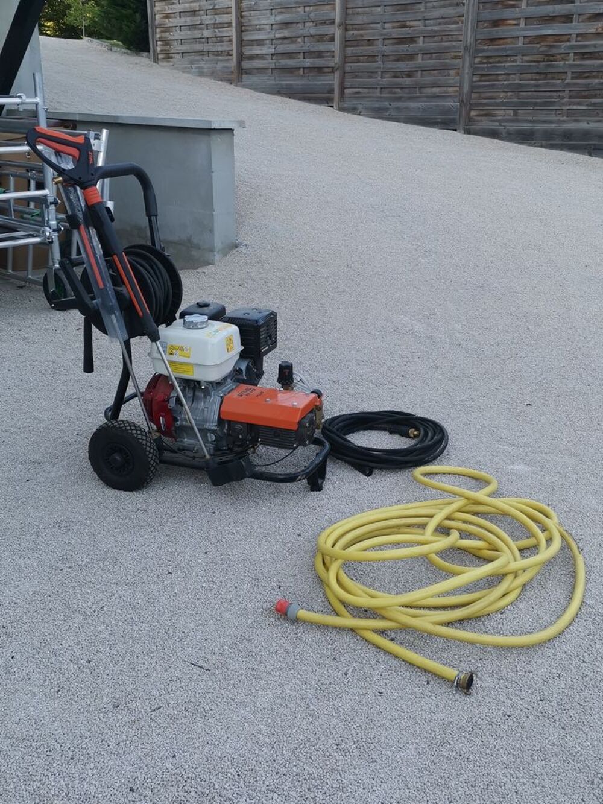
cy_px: 402
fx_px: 836
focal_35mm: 36
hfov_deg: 39.7
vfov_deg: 51.4
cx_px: 302
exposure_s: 1/100
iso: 64
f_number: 1.8
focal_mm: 4.75
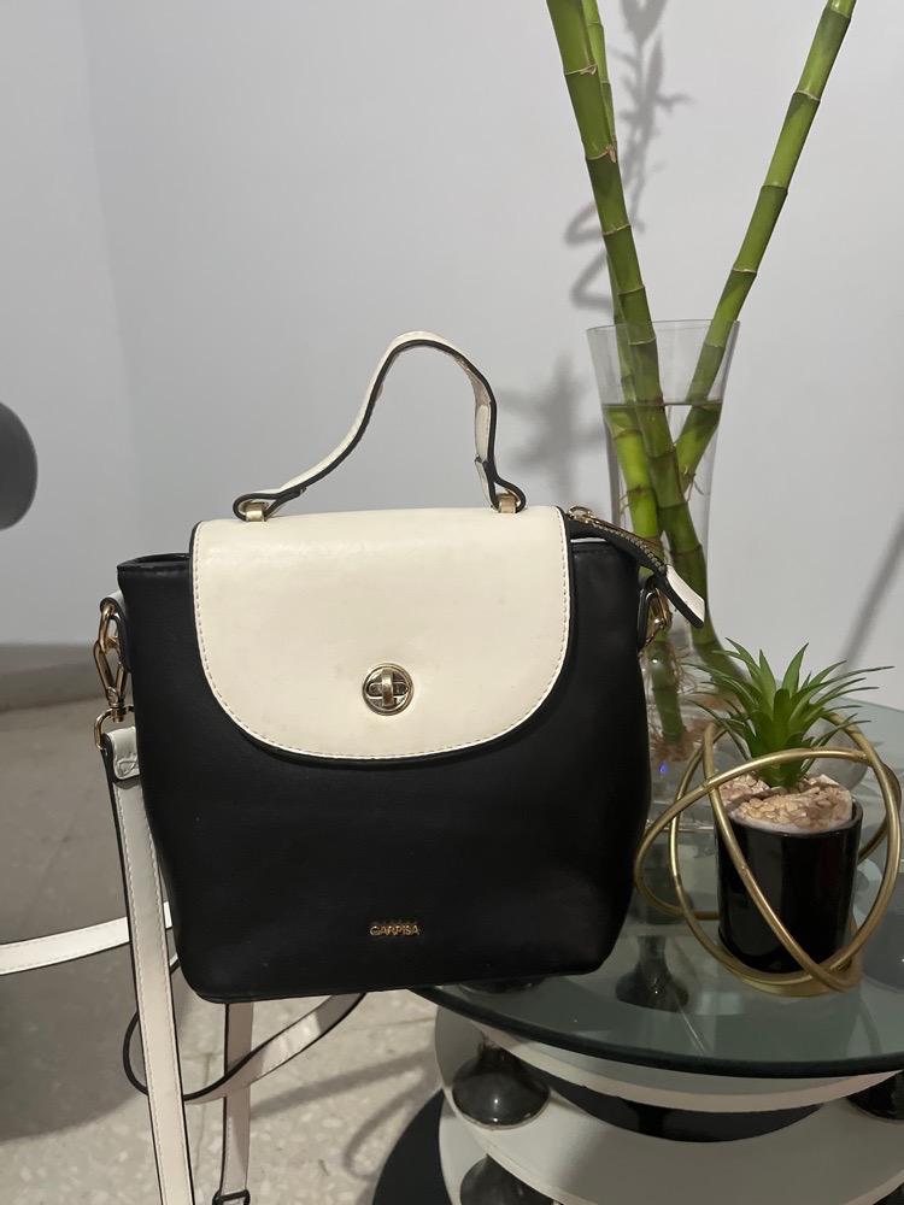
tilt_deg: -13.2
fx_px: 905
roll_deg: +3.4
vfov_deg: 67.3
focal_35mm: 26
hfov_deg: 53.1
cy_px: 602
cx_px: 452
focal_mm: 5.1
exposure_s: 1/48
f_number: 1.6
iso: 500
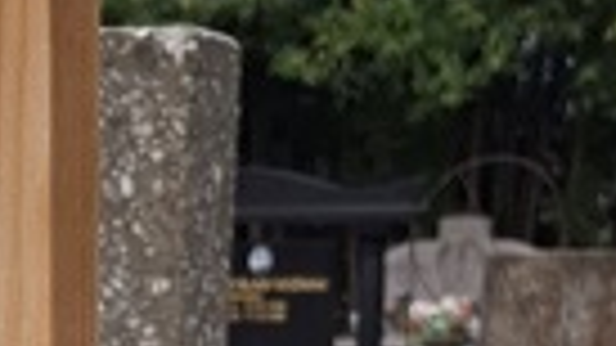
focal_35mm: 117
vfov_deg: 8.4
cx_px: 40
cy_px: 1092
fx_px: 1911
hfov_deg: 18.0
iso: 50
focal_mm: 5.54
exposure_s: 1/167
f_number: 1.8
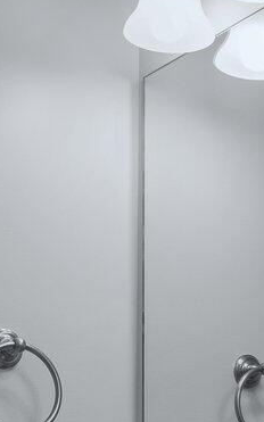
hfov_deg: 14.3
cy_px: 492
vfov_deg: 21.6
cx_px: 249
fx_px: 1036
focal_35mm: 90
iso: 320
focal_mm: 16
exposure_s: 1/125
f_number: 4
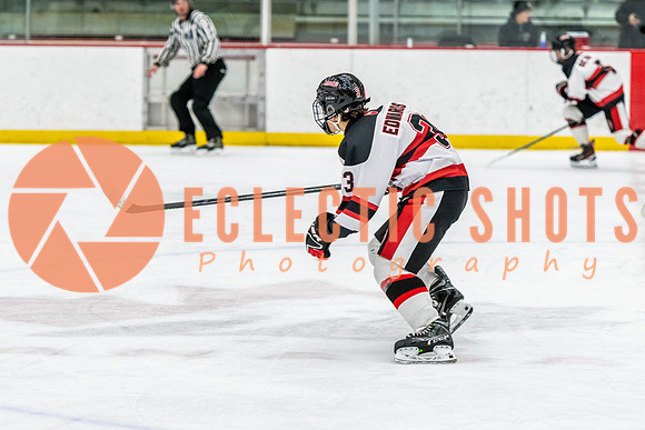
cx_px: 351
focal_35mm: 156
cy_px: 172
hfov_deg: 13.1
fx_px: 2800
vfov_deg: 8.8
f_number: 2.8
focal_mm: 116
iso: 2200
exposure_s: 1/640
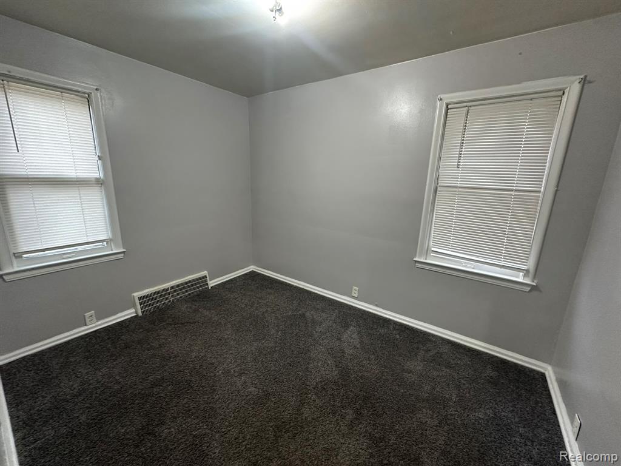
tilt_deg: -13.1
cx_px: 310
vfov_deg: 85.7
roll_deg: -4.4
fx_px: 251
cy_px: 233
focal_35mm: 14
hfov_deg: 102.1
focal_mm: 2.22
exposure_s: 1/60
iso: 250
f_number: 2.2
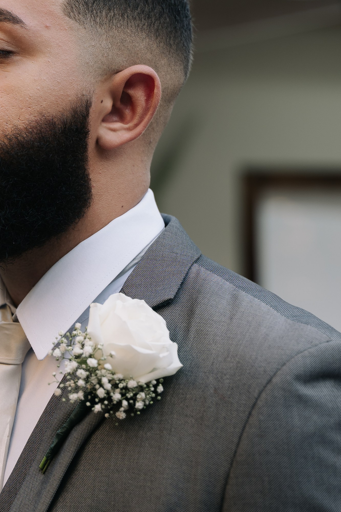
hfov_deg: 9.8
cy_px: 223
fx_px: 1976
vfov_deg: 14.8
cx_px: 31
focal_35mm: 139
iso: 320
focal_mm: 65
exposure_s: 1/160
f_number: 2.8
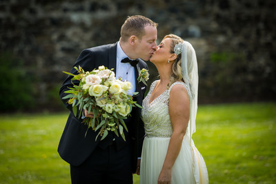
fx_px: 1337
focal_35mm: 174
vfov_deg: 7.9
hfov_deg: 11.8
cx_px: 130
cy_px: 87
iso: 100
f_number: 2.8
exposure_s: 1/1000
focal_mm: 165
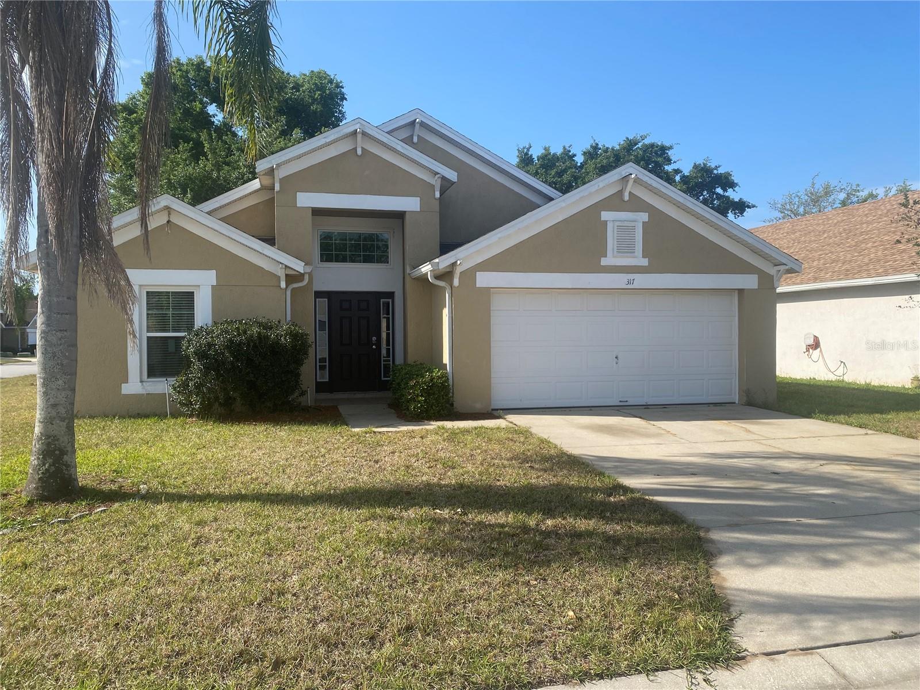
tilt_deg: -0.7
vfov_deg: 53.1
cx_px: 460
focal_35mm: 26
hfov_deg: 67.3
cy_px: 345
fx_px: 691
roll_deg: +0.8
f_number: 1.8
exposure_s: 1/2028
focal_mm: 4.25
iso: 32
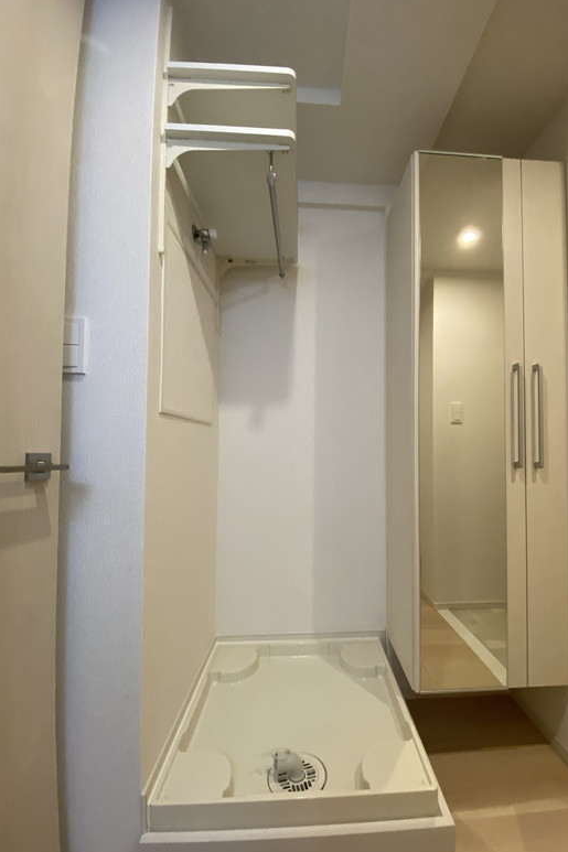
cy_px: 436
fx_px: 331
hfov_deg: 80.6
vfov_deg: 104.2
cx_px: 328
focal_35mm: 14
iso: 200
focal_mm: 1.54
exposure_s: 1/100
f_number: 2.4
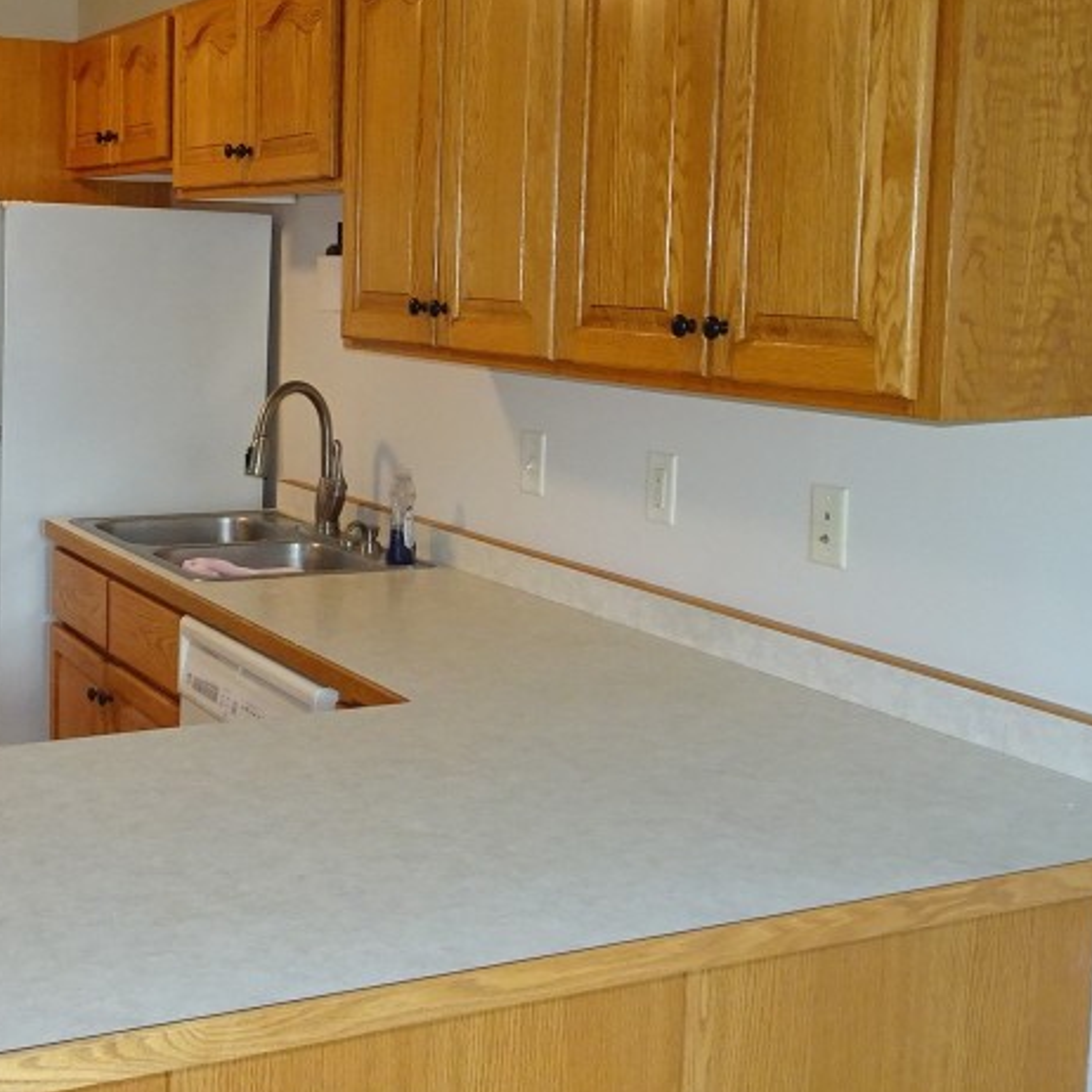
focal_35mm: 47
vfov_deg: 35.9
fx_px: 1677
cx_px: 286
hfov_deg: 35.3
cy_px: 440
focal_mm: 4.1
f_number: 3.5
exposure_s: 1/30
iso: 320
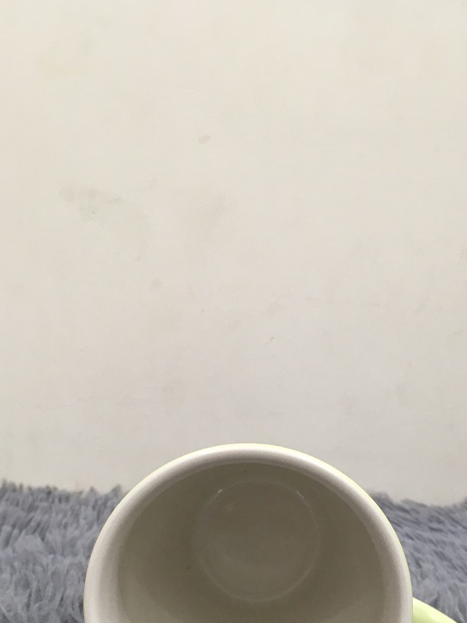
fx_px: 863
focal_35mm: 48
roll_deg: -0.6
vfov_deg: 38.7
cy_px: 458
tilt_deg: -9.8
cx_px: 276
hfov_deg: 30.2
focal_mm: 4.15
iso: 80
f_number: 2.2
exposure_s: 1/33
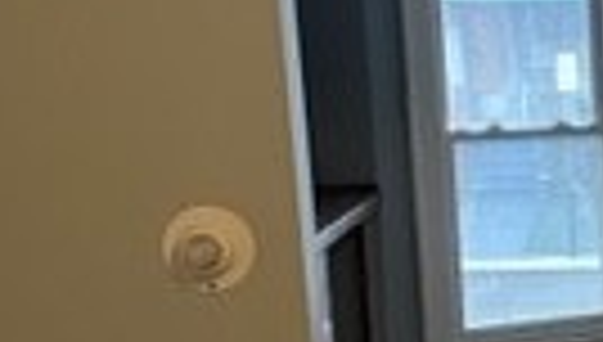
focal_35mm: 135
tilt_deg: -10.3
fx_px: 2163
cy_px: 382
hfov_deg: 14.2
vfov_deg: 9.0
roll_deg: +0.7
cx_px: 1062
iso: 320
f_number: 1.6
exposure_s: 1/60
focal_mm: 4.2
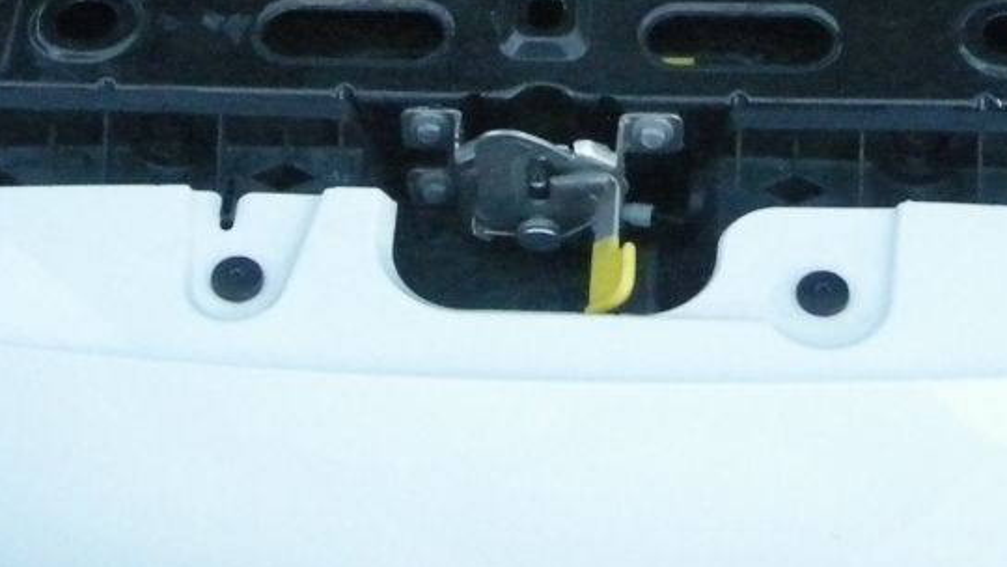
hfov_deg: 20.2
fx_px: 2831
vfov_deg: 10.7
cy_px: -463
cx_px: 546
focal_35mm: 106
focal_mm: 5.7
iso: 800
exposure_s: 1/256
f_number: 5.7
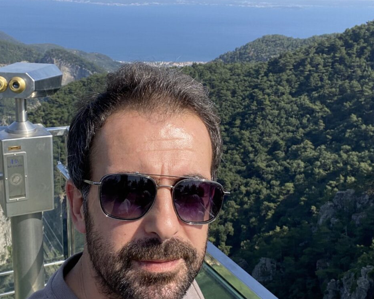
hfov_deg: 55.6
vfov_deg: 45.8
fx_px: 354
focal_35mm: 32
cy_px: 148
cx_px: 183
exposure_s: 1/621
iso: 25
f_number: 2.2
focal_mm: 2.71
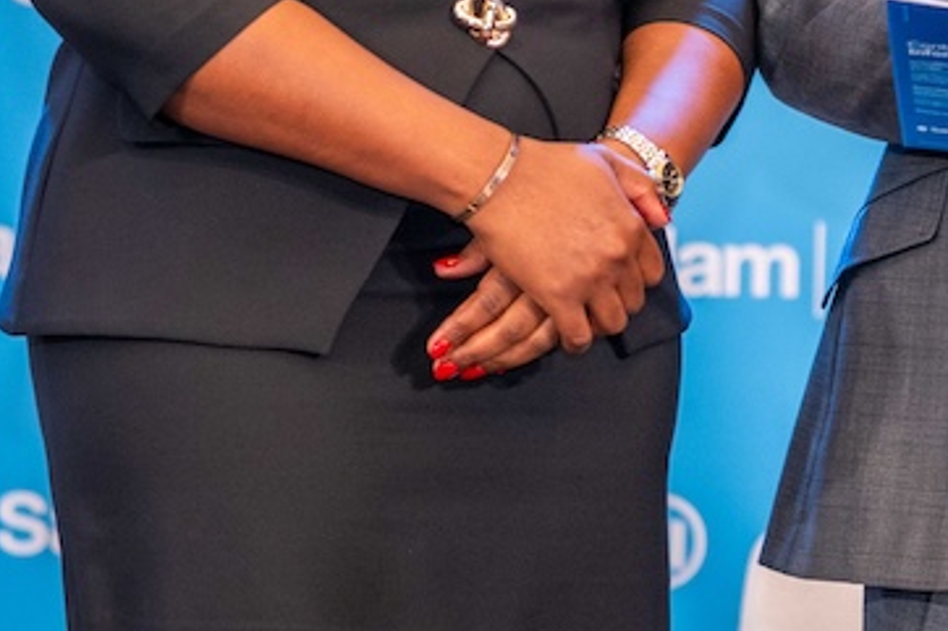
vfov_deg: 4.4
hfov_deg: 6.6
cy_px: -160
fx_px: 8212
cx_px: 1202
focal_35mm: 312
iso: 1000
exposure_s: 1/100
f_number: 2.8
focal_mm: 94
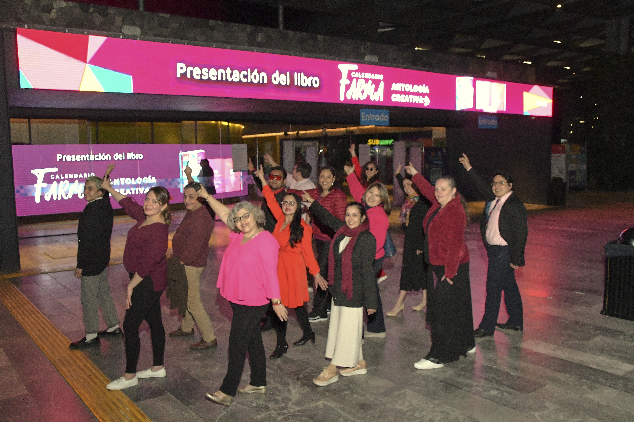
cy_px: 211
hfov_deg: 57.2
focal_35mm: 33
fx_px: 581
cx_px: 317
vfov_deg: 40.0
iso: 5000
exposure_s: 1/250
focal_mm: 22
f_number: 8
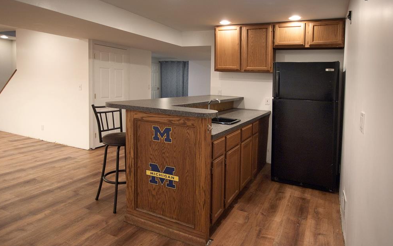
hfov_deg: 79.6
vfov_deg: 55.0
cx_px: 199
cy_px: 128
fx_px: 236
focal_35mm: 22
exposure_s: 1/30
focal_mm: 14
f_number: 3.5
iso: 1250
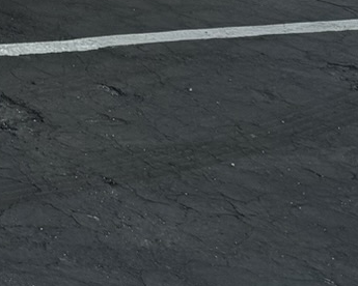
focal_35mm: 136
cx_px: -571
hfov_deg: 11.2
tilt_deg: -8.8
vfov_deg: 10.6
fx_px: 1441
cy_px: -241
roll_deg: -2.0
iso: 125
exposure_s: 1/121
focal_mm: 6.76
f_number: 1.78
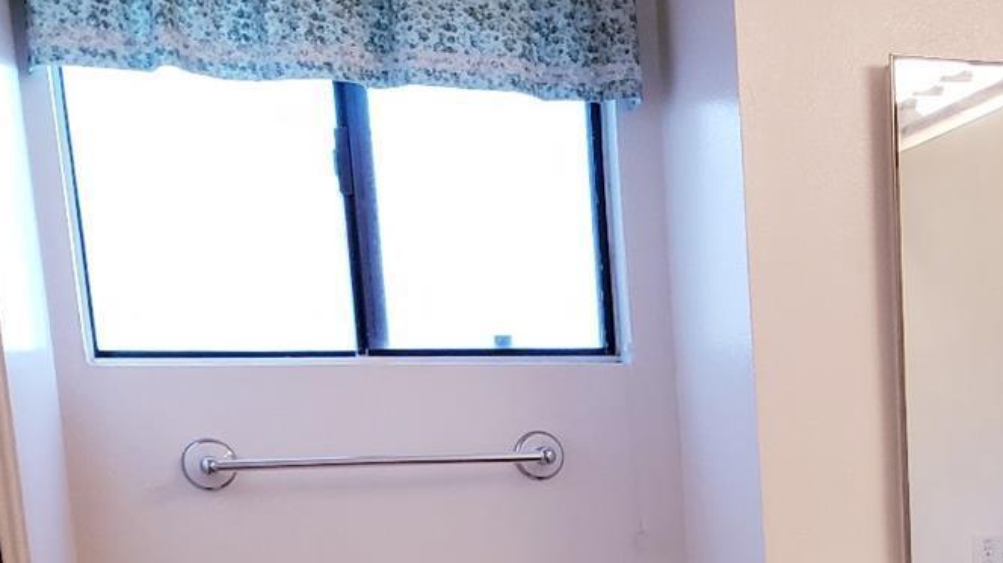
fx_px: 1702
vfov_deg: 17.4
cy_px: 783
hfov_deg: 30.7
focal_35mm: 64
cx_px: 985
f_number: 2.4
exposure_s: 1/60
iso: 200
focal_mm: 4.3
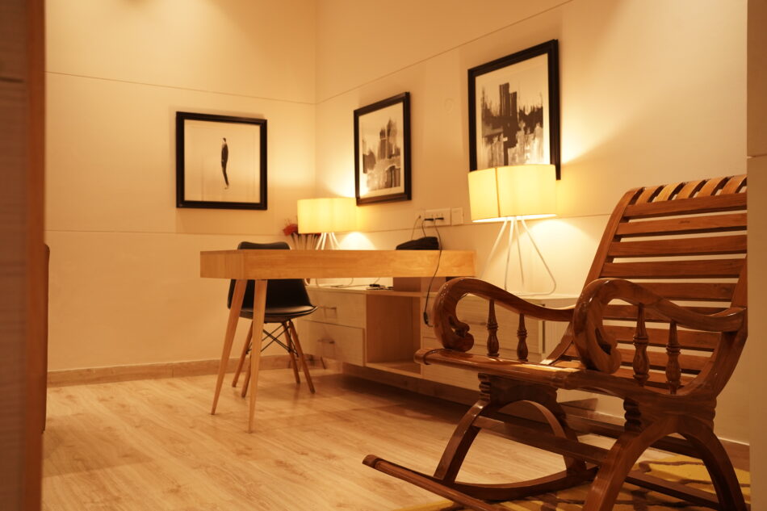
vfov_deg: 37.8
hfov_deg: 54.4
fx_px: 746
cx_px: 384
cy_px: 256
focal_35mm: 35
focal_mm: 35
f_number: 4
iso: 1600
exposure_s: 1/160
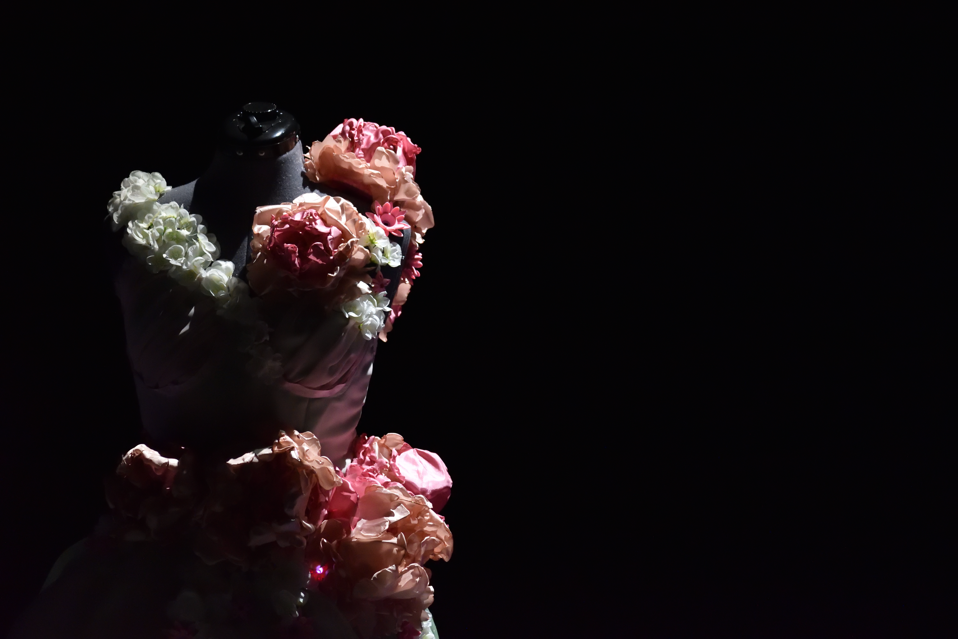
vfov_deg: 8.7
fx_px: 4191
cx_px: 479
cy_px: 320
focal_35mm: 158
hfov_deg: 13.0
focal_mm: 105
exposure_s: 1/200
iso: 3200
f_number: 4.8
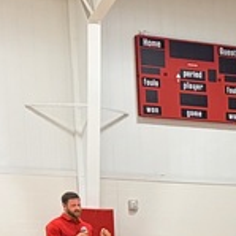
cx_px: 618
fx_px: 1219
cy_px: 436
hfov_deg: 9.5
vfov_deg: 10.4
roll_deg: -1.1
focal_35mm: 158
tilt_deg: -9.4
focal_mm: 5.96
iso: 200
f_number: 1.6
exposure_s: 1/60
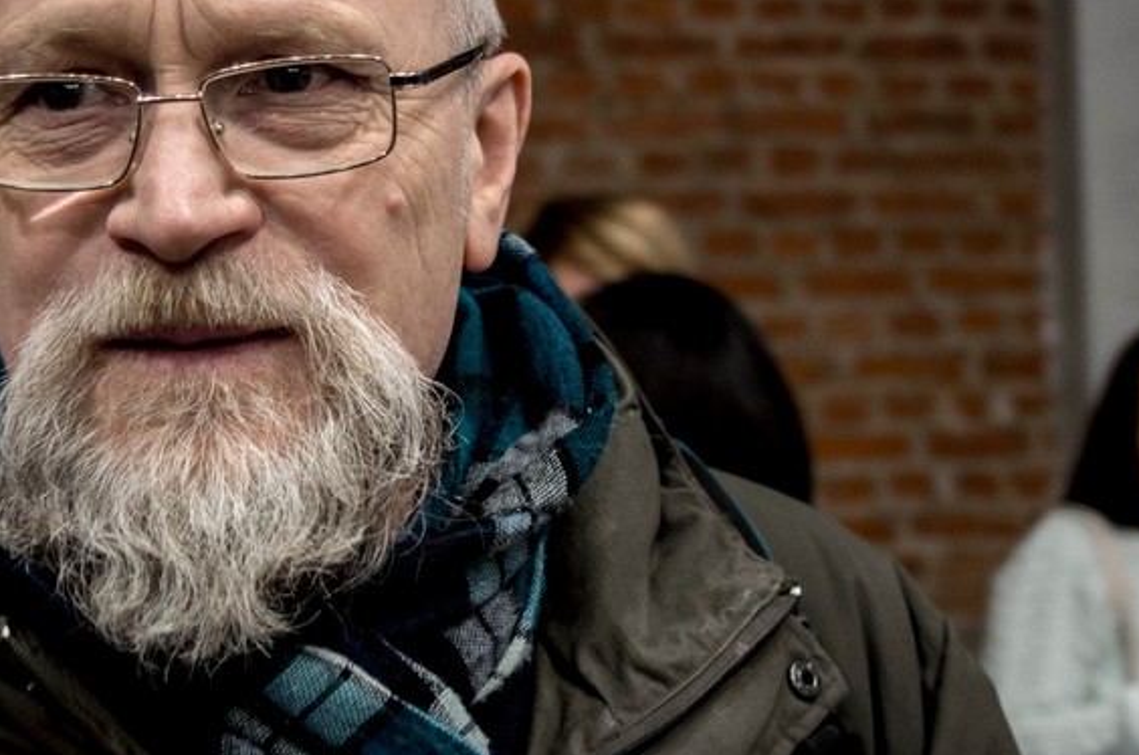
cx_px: 454
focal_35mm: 67
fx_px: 2116
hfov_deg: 30.0
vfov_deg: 20.2
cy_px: 275
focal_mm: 28
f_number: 3.5
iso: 800
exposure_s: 1/40
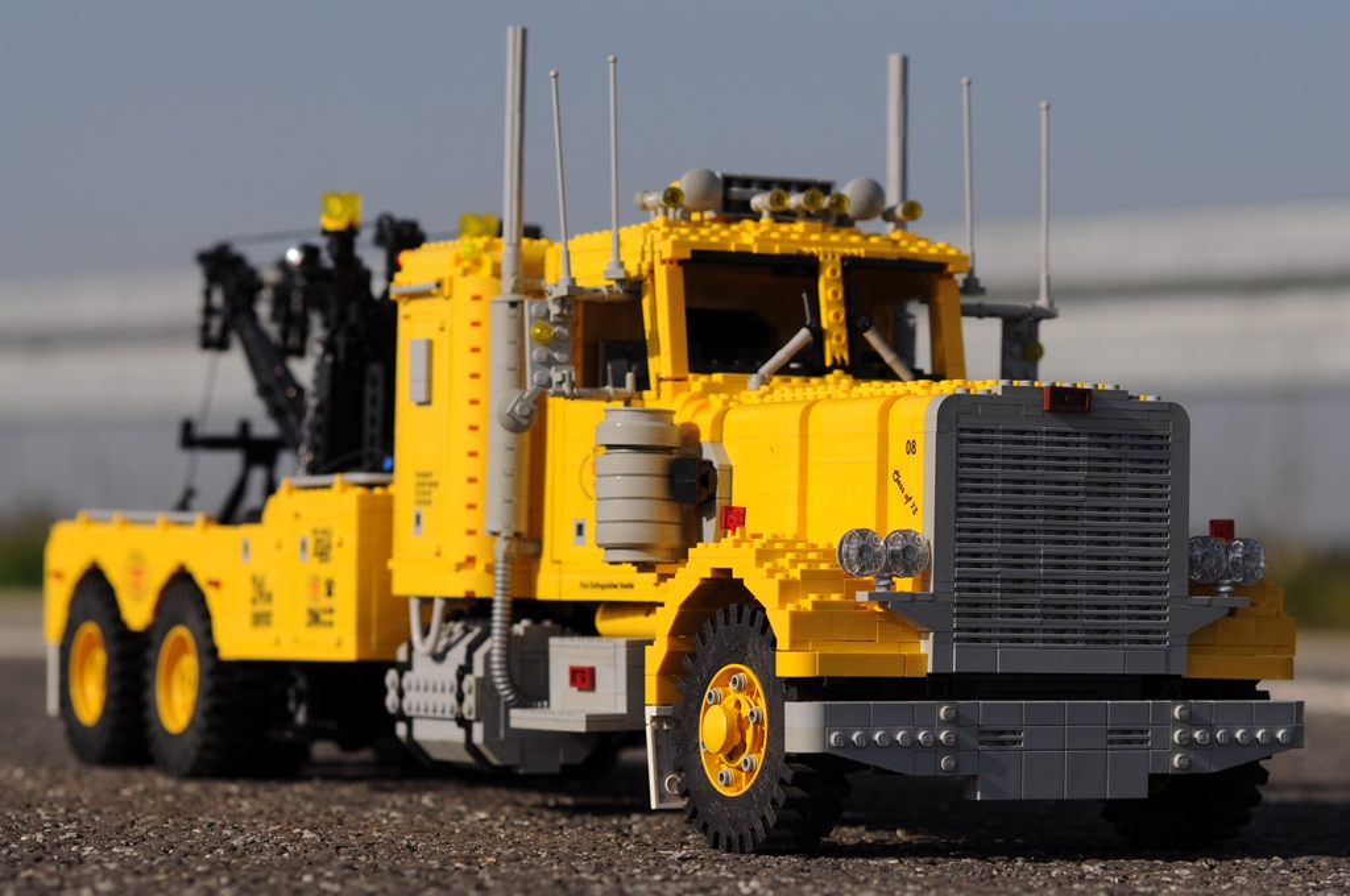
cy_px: 448
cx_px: 675
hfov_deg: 16.1
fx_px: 4775
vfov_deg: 10.7
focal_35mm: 128
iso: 200
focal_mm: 85
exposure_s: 1/2500
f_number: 5.6
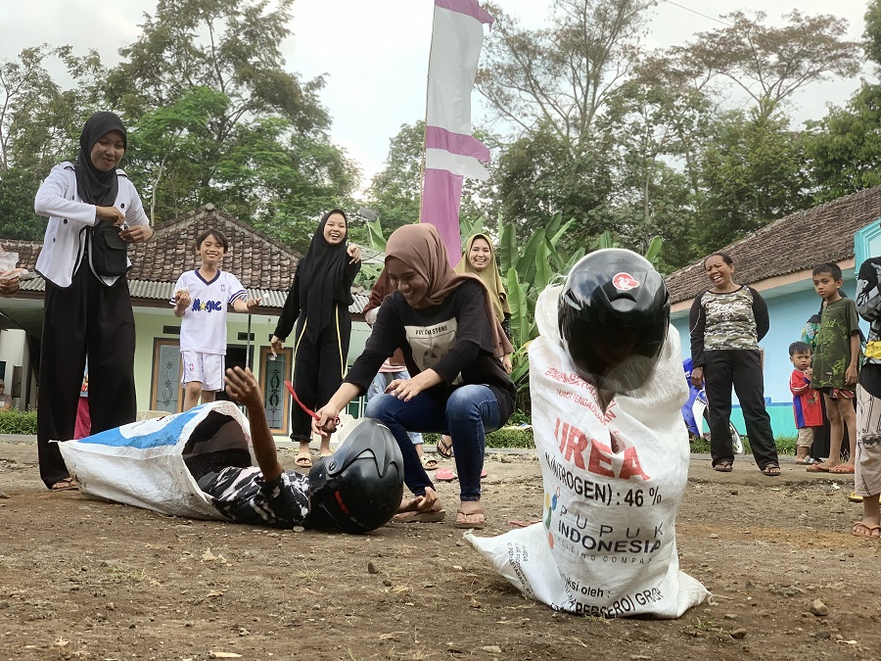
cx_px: 440
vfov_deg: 28.0
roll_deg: -3.2
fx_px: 1323
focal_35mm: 52
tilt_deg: +6.0
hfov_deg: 36.8
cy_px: 330
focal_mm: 6
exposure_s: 1/122
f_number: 2.4
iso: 16
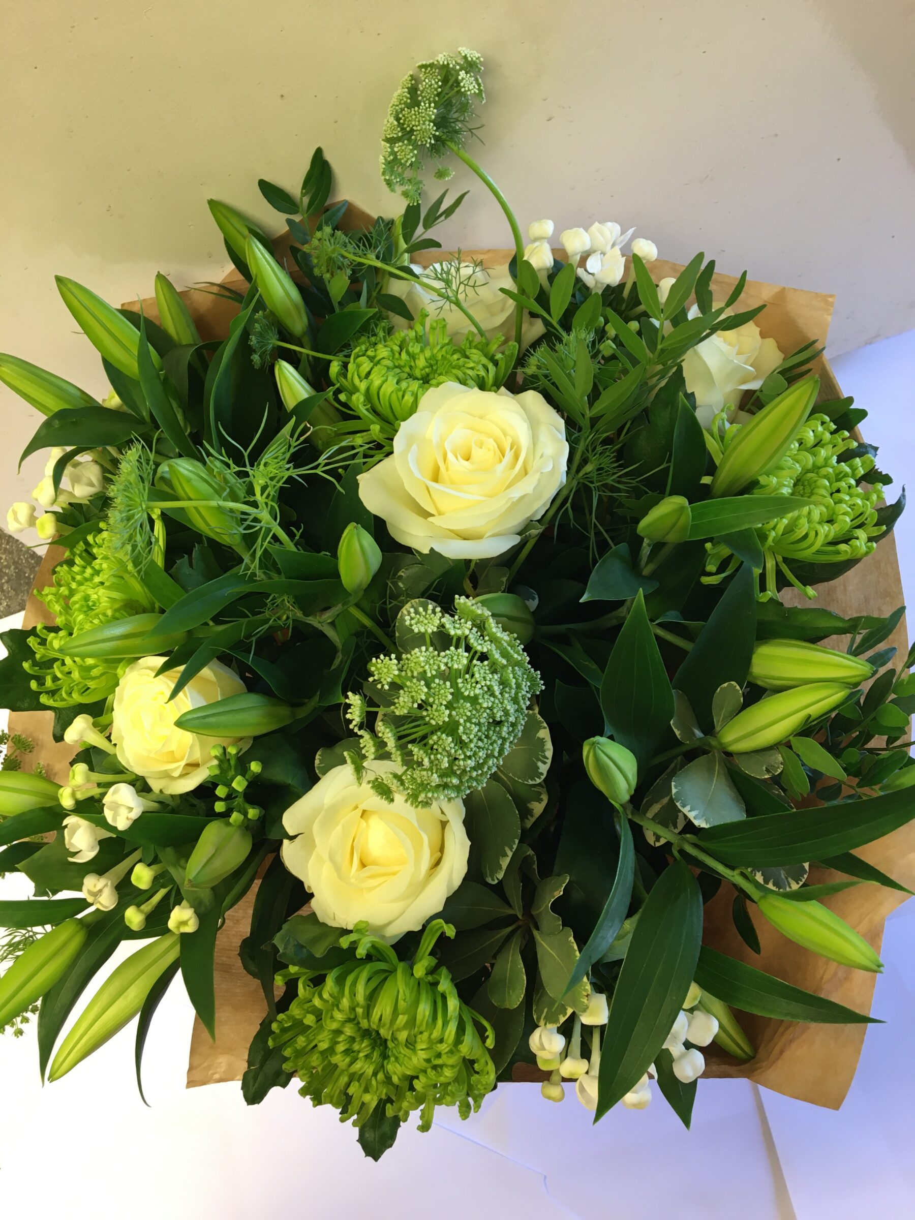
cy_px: 610
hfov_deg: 48.2
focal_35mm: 29
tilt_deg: -74.9
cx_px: 458
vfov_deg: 61.7
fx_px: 1022
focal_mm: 4.15
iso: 64
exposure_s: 1/33
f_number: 2.2
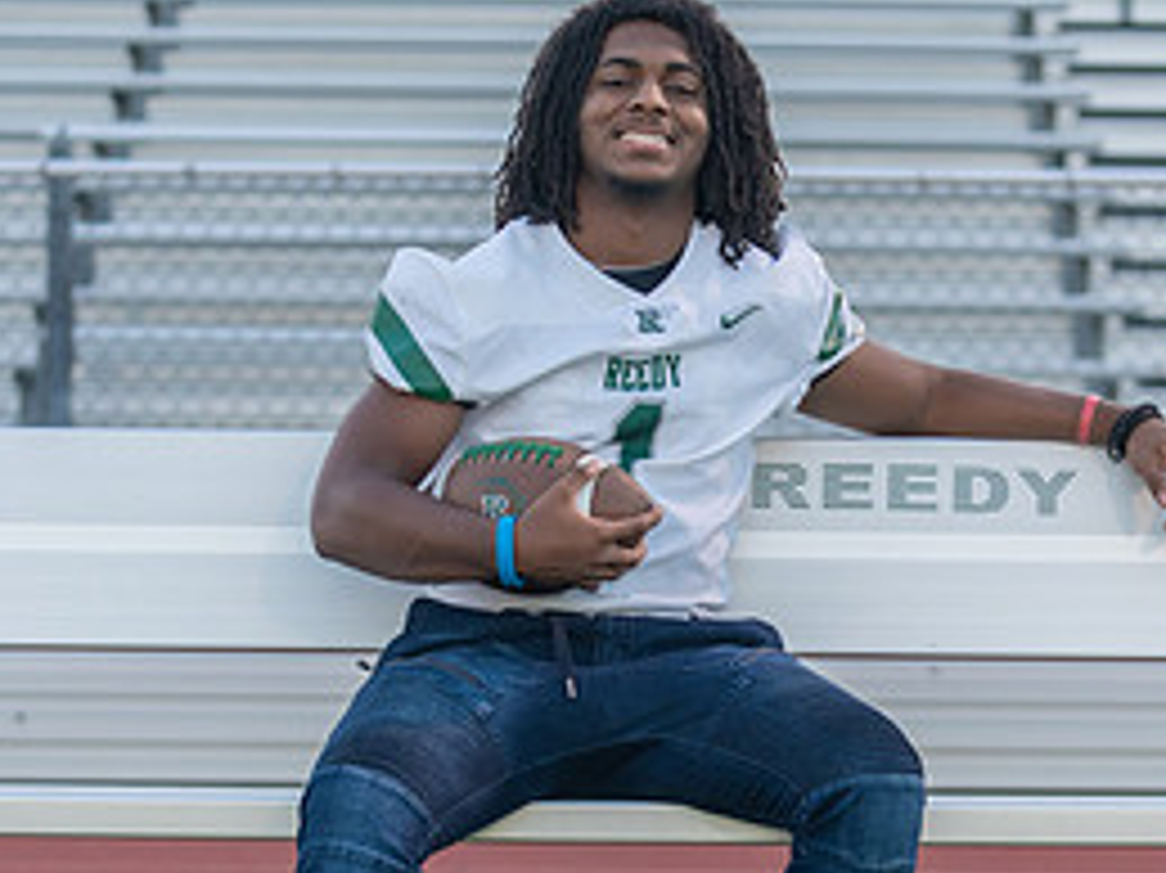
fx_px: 5791
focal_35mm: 172
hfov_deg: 11.5
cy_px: 639
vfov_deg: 8.6
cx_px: 749
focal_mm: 70
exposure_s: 1/400
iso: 640
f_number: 2.8
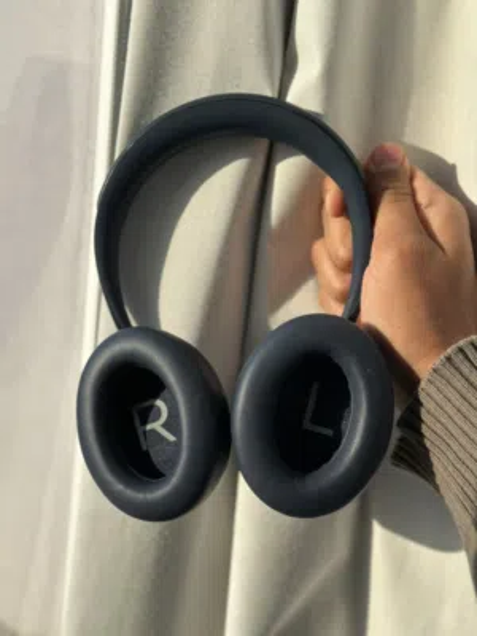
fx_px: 882
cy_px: 318
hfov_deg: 30.3
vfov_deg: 39.7
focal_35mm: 48
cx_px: 238
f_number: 1.78
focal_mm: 6.86
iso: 80
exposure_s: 1/1171
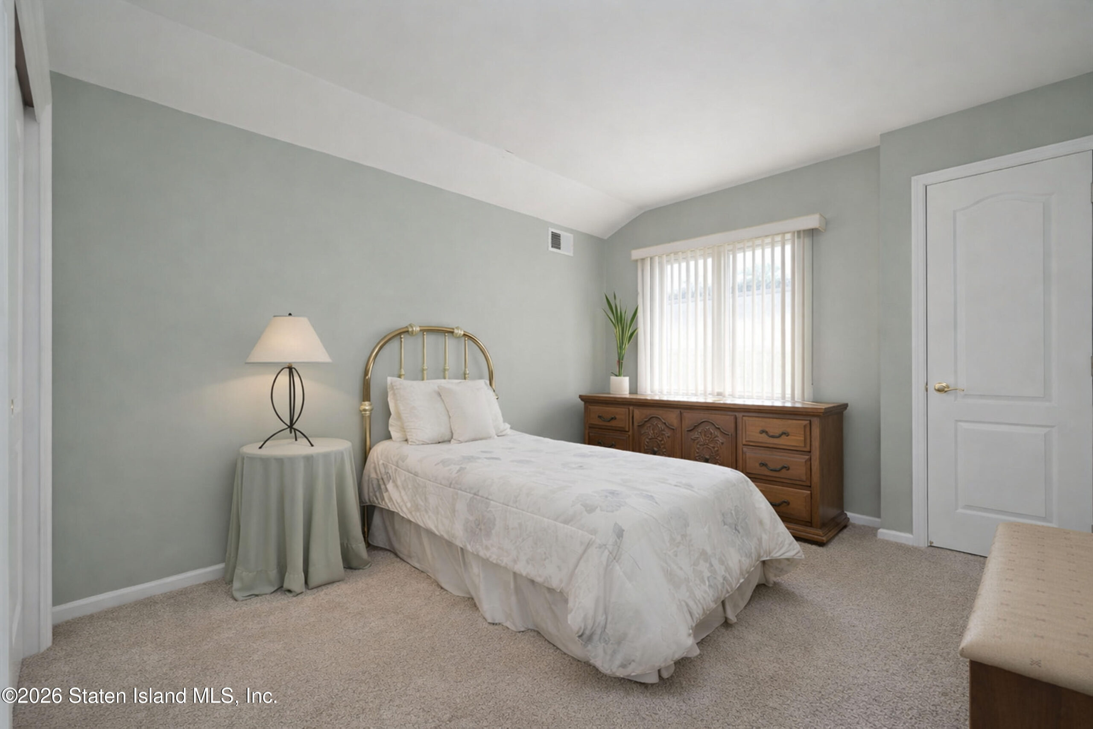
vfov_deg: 73.8
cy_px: 364
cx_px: 546
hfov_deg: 96.7
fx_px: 486
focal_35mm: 16
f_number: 4.5
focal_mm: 16
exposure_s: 1/40
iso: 64
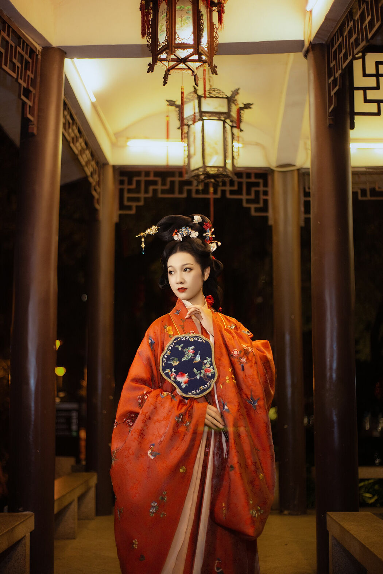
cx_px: 192
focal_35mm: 49
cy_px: 287
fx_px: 782
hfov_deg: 27.5
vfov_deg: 40.3
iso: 800
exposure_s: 1/125
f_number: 2
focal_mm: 50
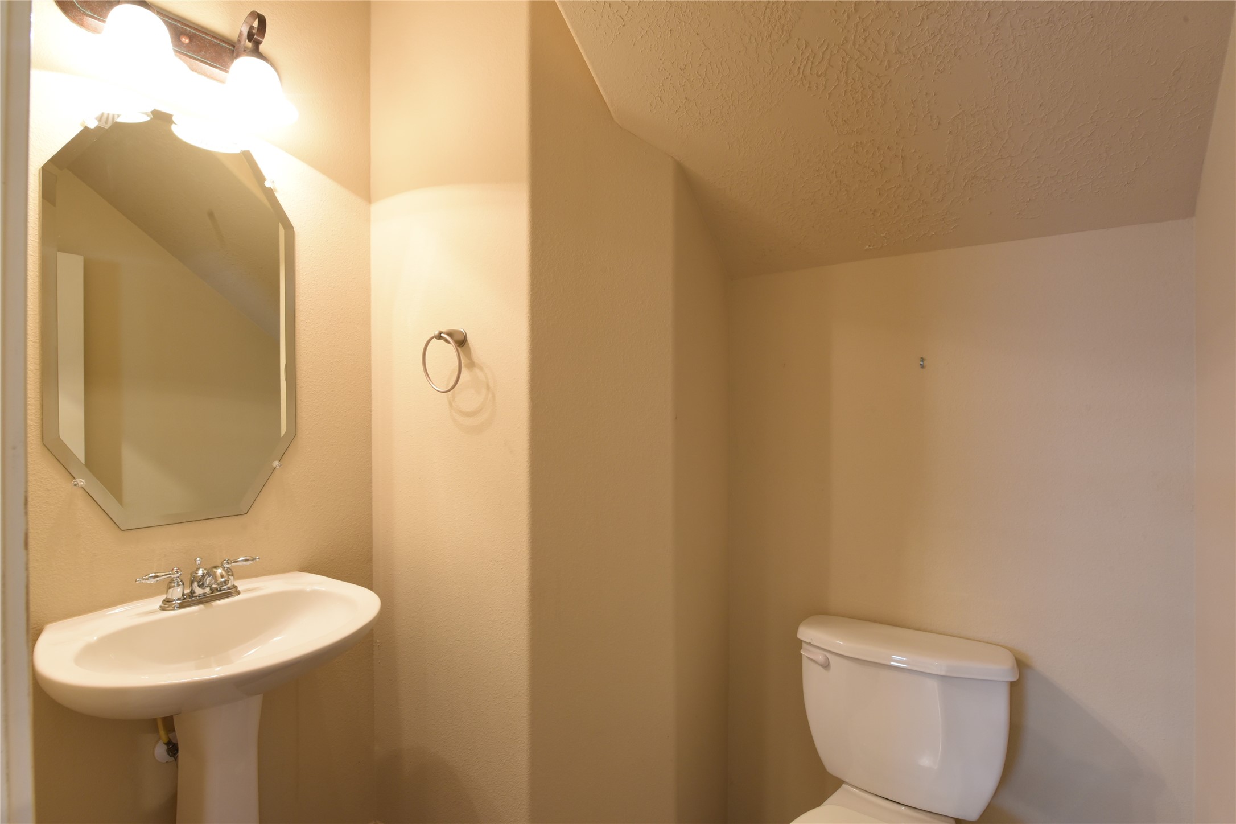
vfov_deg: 70.4
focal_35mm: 17
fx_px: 584
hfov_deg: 93.3
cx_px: 618
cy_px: 412
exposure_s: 1/2
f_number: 9
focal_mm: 17
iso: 640
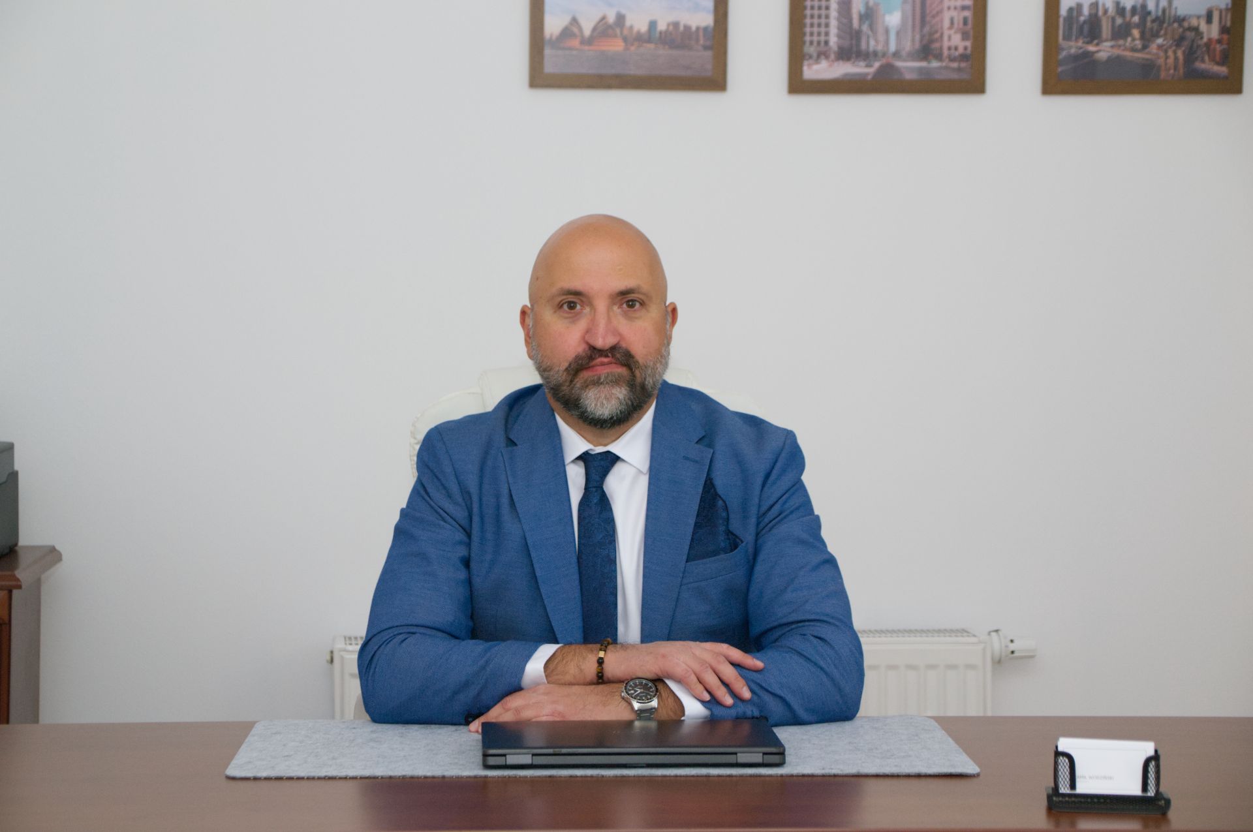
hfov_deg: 24.2
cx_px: 626
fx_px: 2920
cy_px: 416
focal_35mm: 84
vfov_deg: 16.2
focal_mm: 56
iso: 100
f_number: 5
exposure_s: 1/125
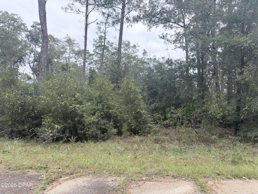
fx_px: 179
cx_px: 129
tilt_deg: +2.3
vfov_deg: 56.8
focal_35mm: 24
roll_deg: +0.0
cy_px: 97
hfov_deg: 71.6
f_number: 1.78
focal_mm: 6.76
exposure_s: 1/1727
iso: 100
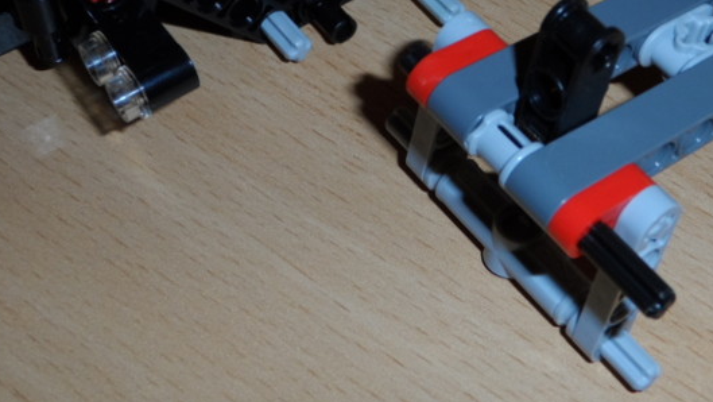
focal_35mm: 76
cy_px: -30
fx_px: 1437
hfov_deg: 27.7
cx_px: 484
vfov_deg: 15.5
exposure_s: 1/45
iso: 100
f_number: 3.7
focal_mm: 6.8
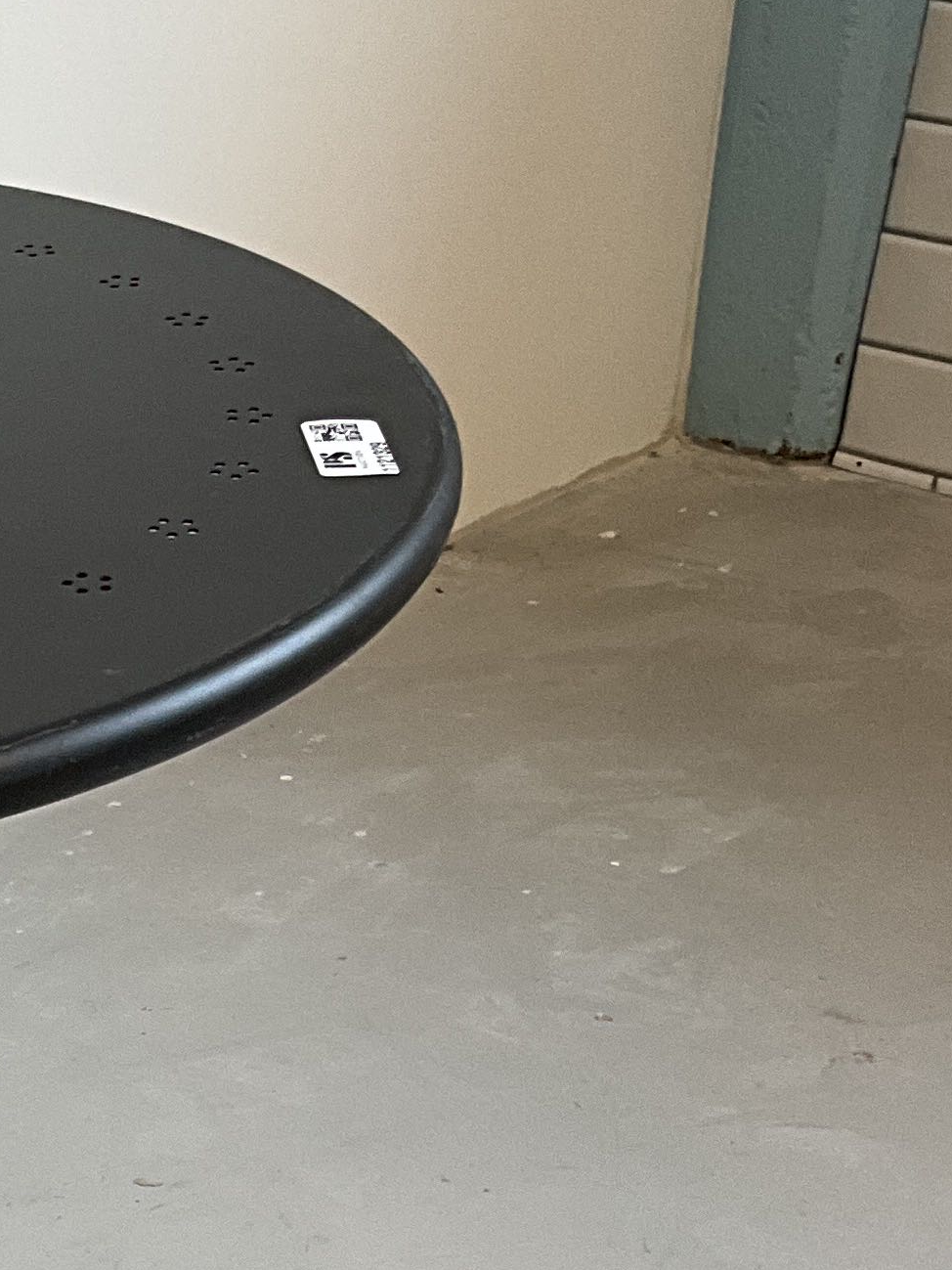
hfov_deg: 15.3
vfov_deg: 21.2
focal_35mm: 90
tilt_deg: -32.2
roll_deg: +3.2
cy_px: 1194
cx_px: -442
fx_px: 3301
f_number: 1.8
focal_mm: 3
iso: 80
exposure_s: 1/50
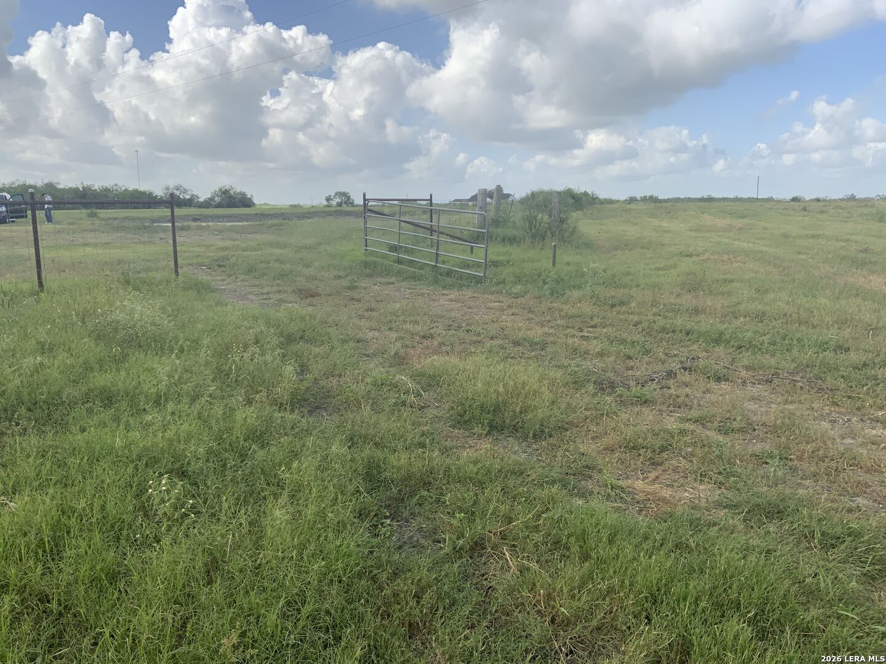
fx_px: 742
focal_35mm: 29
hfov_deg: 61.7
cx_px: 443
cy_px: 332
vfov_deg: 48.2
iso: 16
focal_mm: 3
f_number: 1.8
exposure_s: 1/1626
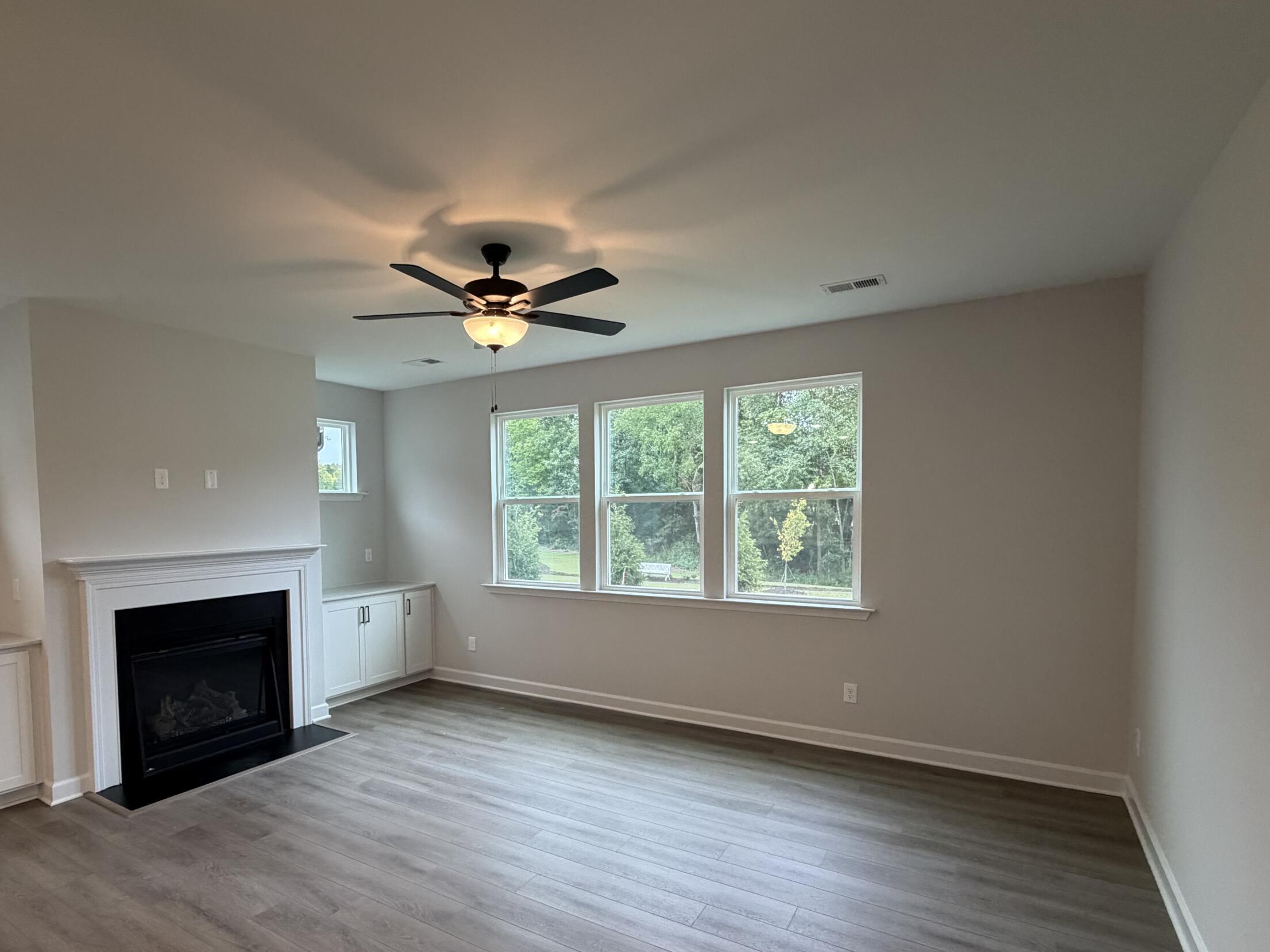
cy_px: 548
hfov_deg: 84.0
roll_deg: -0.2
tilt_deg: -2.6
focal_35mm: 19
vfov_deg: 68.3
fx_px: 697
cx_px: 531
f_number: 2.2
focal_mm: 2.22
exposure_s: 1/120
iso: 320
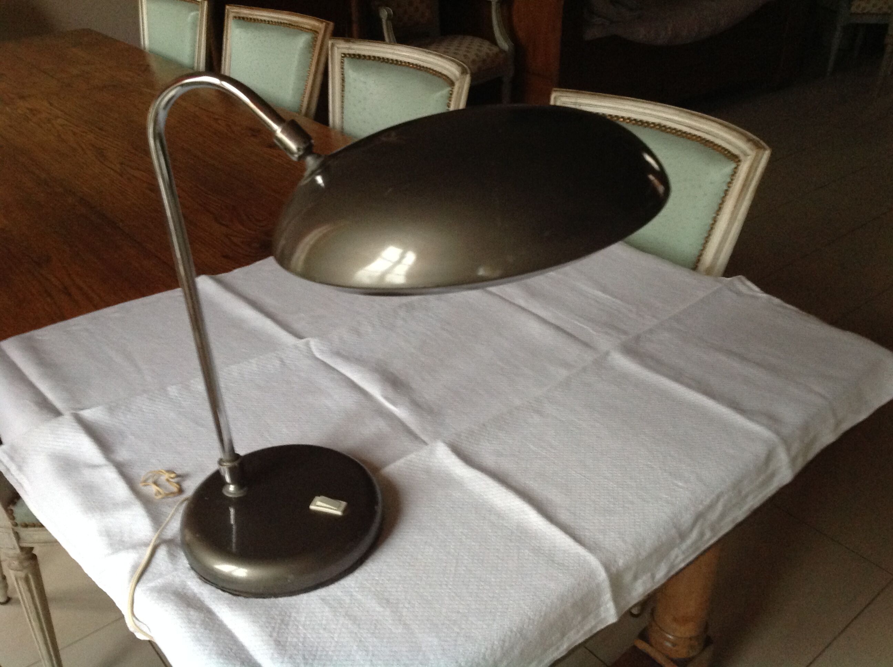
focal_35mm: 35
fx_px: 902
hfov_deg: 52.7
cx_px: 446
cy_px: 334
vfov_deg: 40.6
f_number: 2.4
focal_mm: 4.28
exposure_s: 1/15
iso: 320
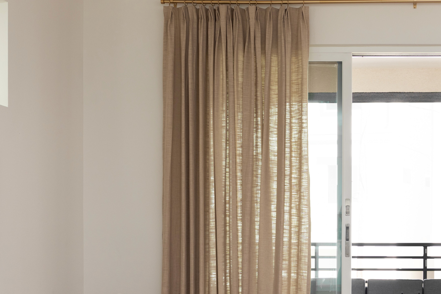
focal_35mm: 68
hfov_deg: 28.7
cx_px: 379
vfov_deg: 19.8
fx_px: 833
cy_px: 240
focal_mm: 31
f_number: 8
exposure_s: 1/80
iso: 320
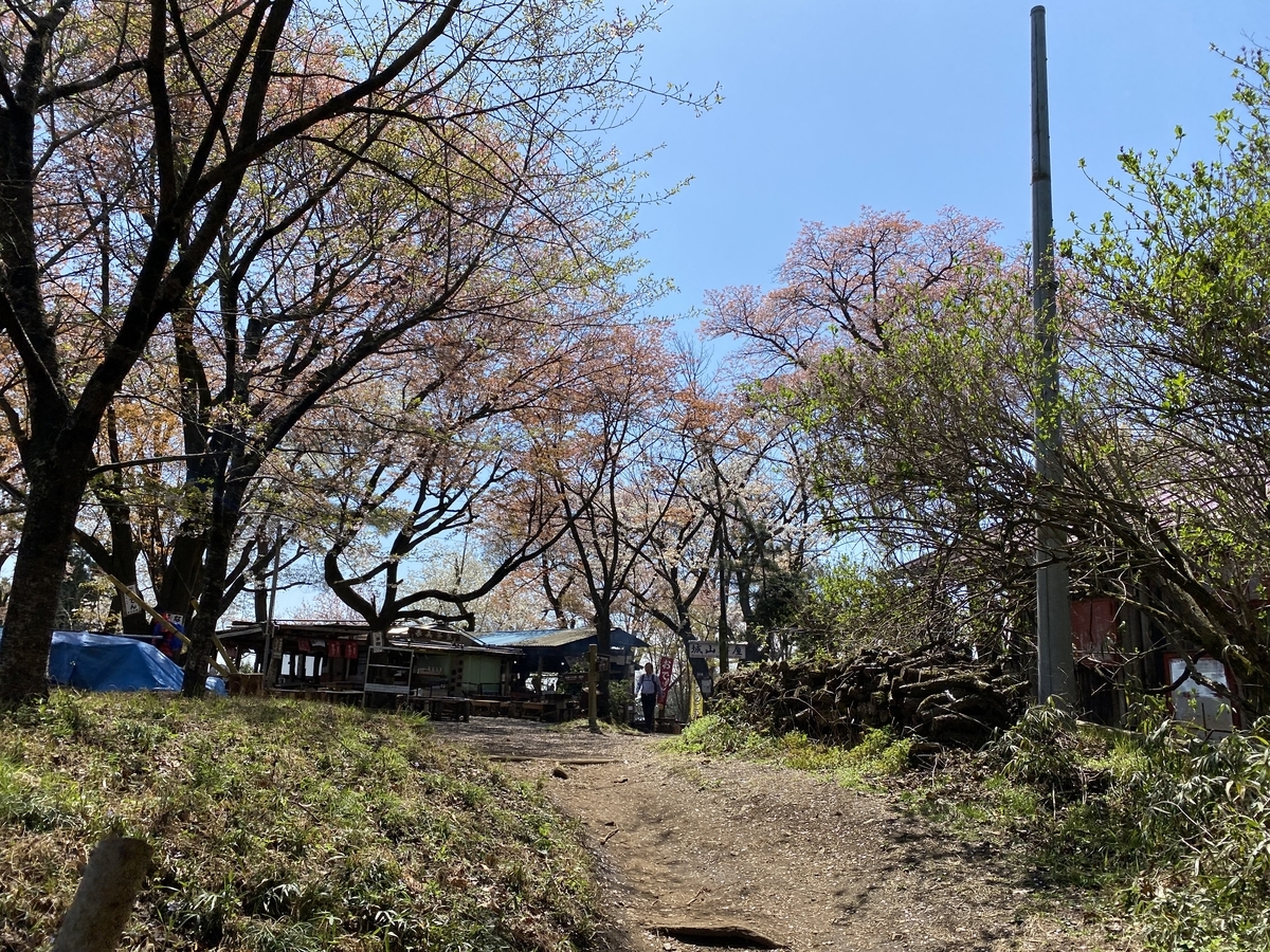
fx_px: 954
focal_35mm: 26
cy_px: 476
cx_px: 635
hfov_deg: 67.3
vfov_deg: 53.1
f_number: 1.8
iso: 32
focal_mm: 4.25
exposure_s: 1/2513
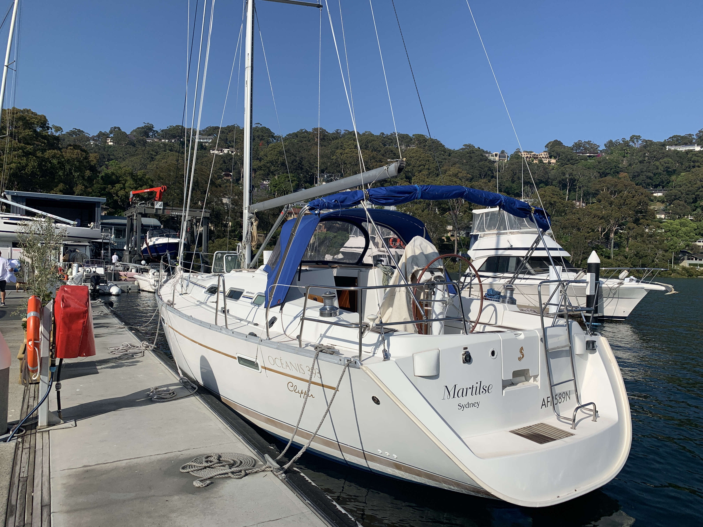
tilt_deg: -0.3
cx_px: 352
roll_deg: -1.8
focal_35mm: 26
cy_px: 264
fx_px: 528
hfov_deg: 67.3
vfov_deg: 53.1
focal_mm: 4.25
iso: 25
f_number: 1.8
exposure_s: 1/4902
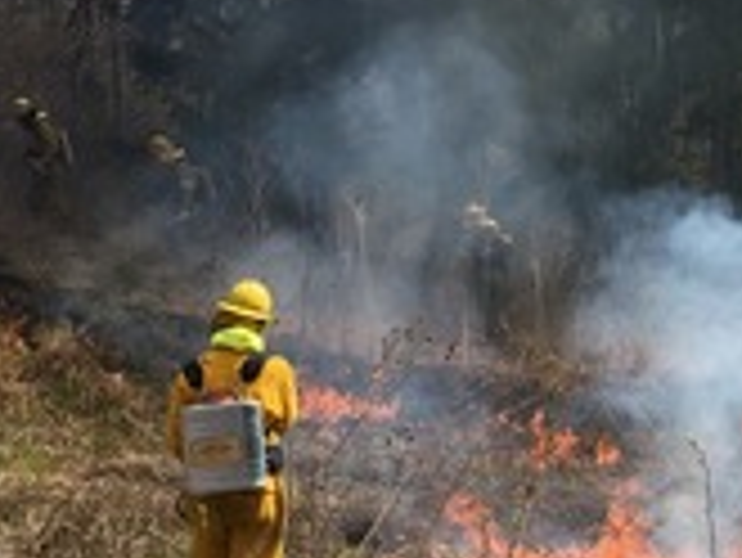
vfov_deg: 14.8
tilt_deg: -1.2
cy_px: 241
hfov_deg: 18.4
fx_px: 2145
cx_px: 944
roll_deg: +1.2
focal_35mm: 100
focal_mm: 4.15
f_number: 2.2
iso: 25
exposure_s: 1/1972
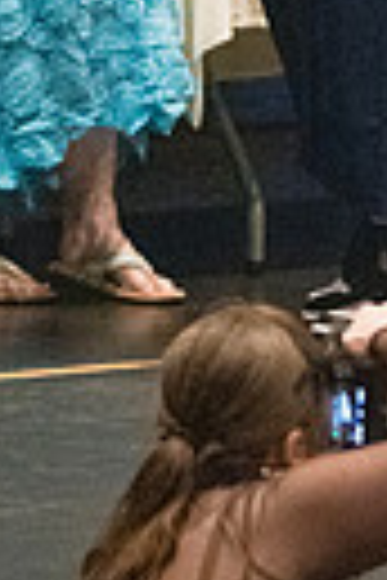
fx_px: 9255
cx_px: 182
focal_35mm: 574
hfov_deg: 2.4
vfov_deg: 3.6
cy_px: -315
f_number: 3.2
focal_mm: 110
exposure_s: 1/400
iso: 10000
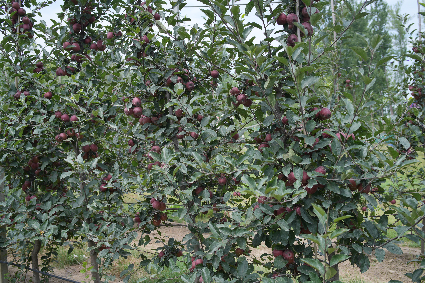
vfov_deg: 37.9
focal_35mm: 35
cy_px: 142
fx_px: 413
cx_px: 212
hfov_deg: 54.4
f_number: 4.5
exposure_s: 1/500
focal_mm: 35
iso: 100
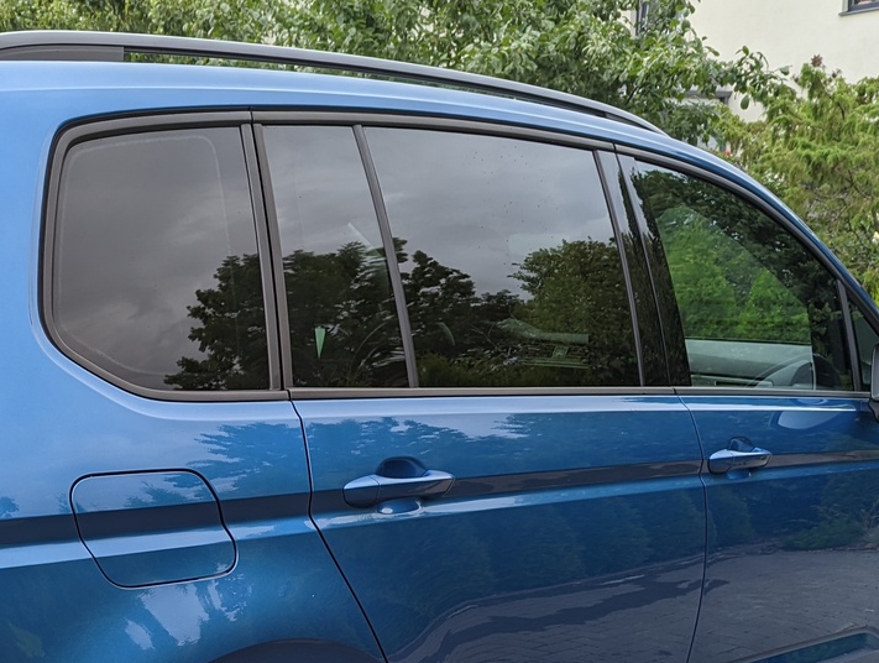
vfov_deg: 26.1
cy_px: 619
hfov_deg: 34.5
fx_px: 1374
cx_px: 187
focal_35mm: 54
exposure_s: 1/161
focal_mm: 6.81
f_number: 1.85
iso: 35
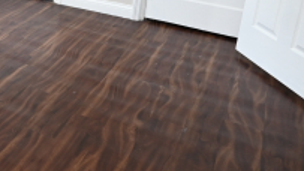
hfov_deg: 31.3
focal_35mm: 54
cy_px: -26
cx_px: -74
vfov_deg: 20.9
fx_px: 435
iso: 500
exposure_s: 1/60
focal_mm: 14
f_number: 4
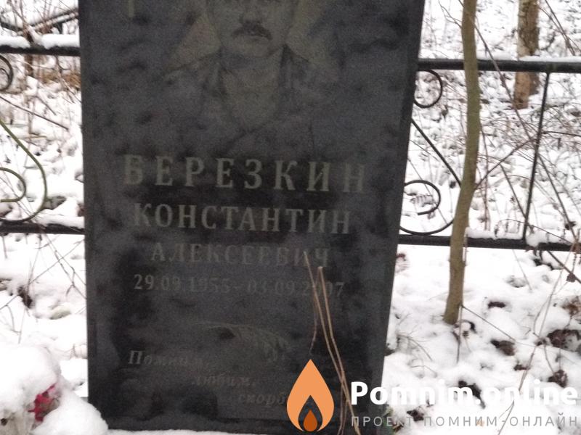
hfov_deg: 36.8
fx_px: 873
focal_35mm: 52
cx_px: 290
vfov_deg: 28.0
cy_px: 218
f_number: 2.6
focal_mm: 5.99
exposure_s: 1/40
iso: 800
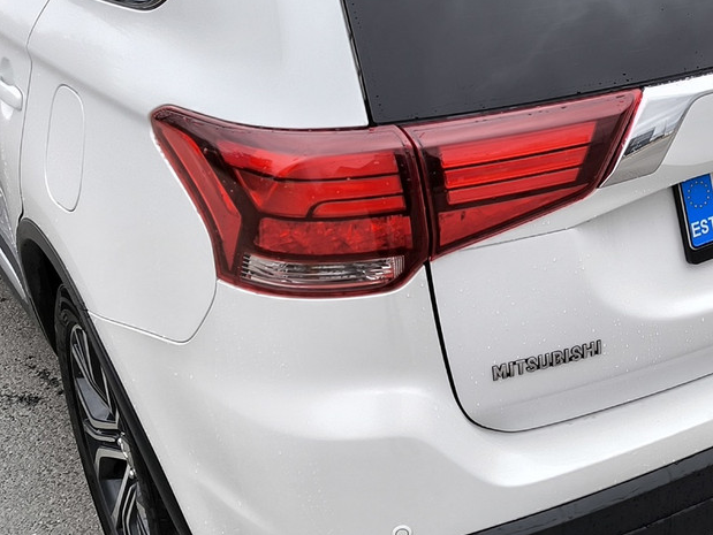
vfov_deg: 23.5
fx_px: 1278
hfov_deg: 29.3
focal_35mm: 62
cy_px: 151
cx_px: 704
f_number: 1.9
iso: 50
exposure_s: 1/180
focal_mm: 6.92
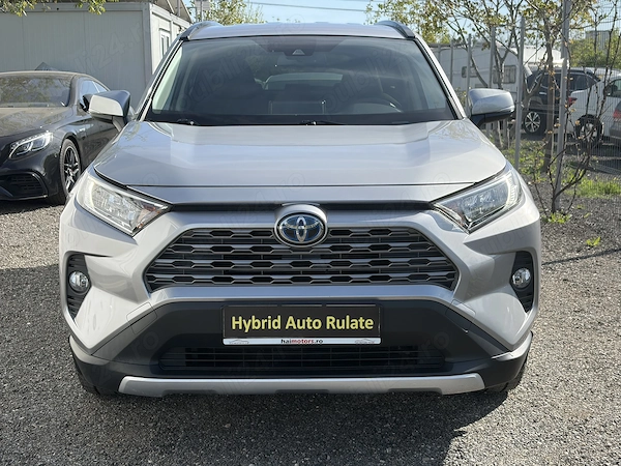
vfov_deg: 28.0
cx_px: 310
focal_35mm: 52
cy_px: 233
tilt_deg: -8.8
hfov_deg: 36.8
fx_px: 933
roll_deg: +0.4
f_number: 1.6
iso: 32
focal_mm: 5.96
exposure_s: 1/1709
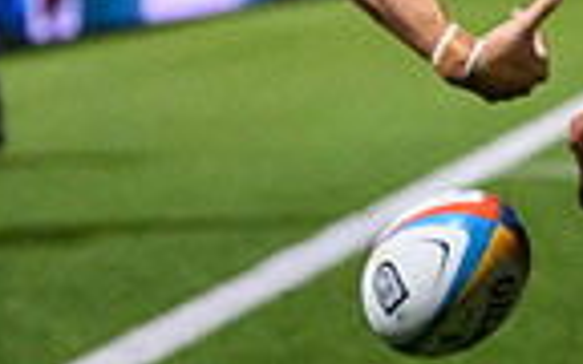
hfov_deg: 3.0
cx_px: 828
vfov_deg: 1.9
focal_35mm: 697
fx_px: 11074
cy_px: 338
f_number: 3.2
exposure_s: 1/1600
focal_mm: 105
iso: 5000
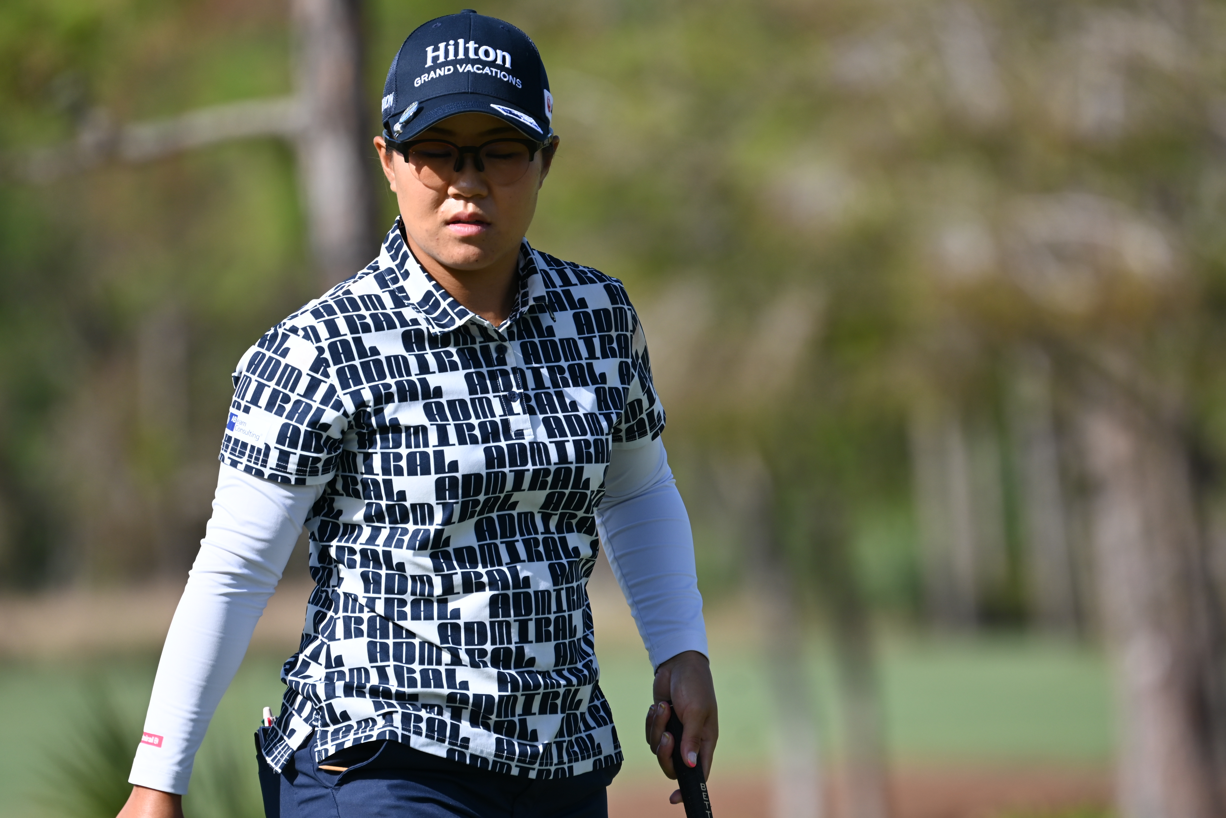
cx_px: 613
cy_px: 409
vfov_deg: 2.3
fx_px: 20432
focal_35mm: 600
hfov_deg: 3.4
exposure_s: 1/640
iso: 140
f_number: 5.6
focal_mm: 400
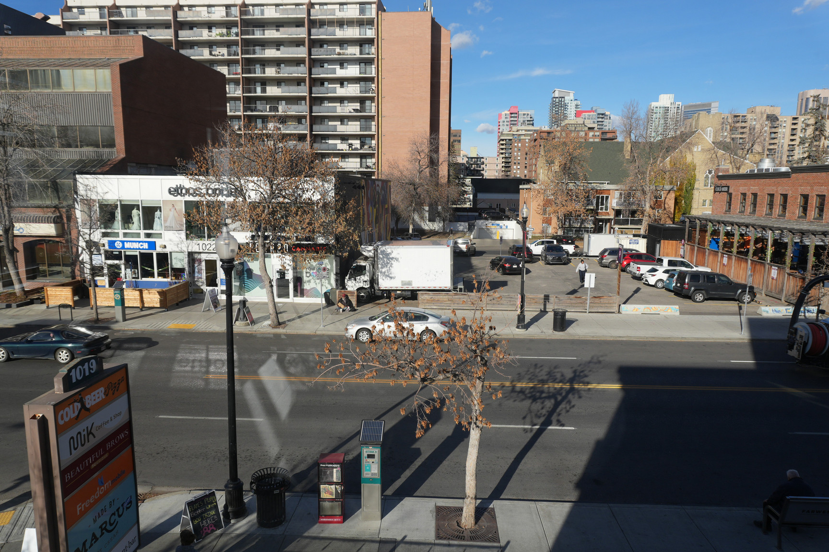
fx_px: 553
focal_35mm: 24
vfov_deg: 53.1
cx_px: 414
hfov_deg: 73.7
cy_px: 276
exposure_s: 1/320
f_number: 5.6
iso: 100
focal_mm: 16
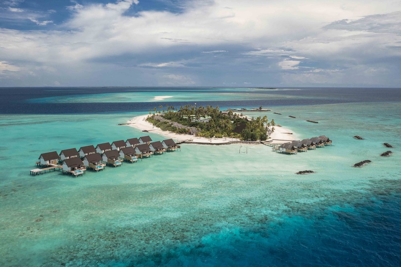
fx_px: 312
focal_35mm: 28
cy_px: 134
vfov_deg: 46.4
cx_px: 200
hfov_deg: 65.5
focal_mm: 10.26
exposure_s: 1/100
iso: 200
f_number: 7.1
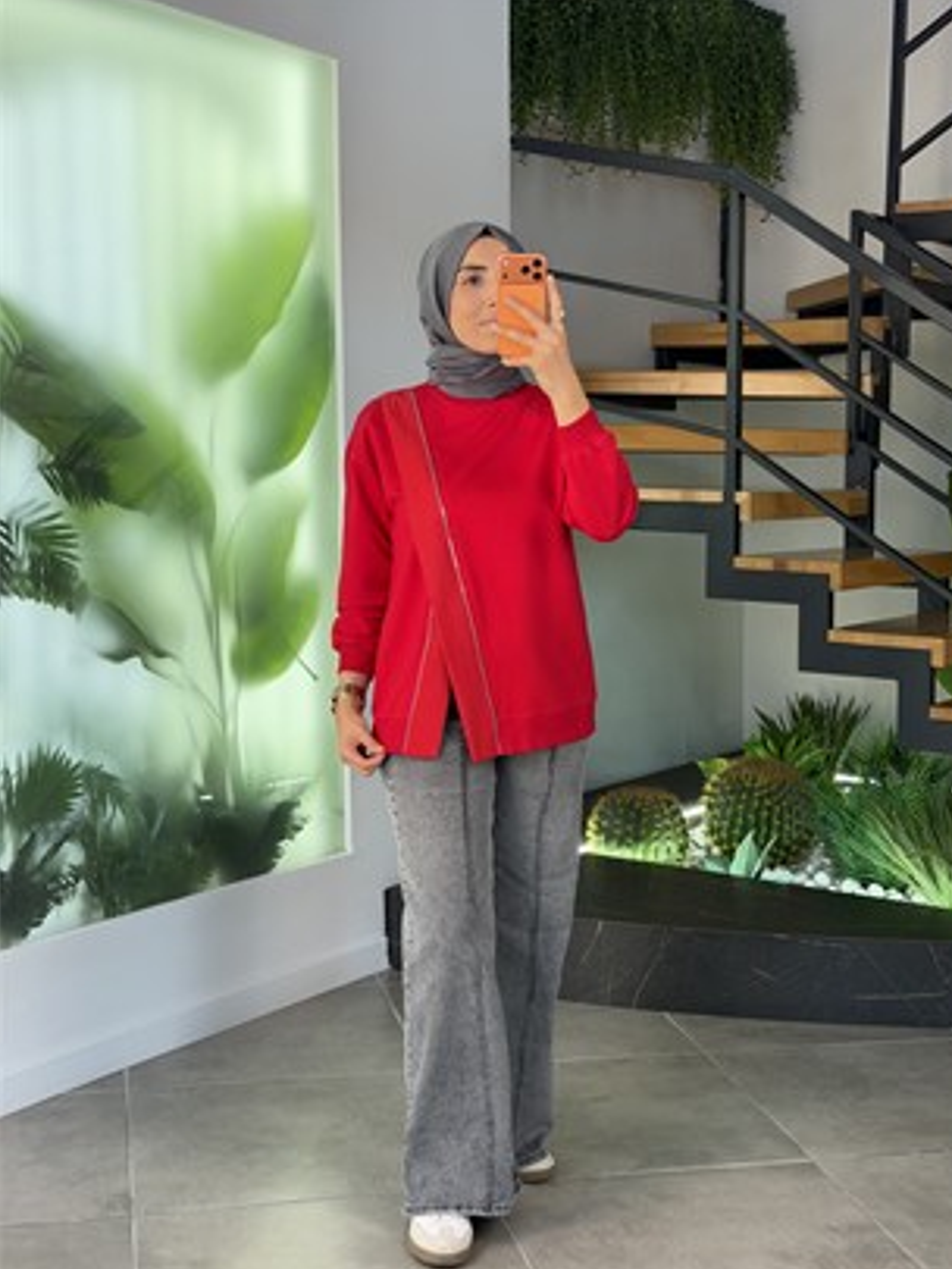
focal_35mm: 49
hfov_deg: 29.7
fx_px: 1796
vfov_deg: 38.9
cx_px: 482
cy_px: 638
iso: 80
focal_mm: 6.76
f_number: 1.78
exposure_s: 1/189
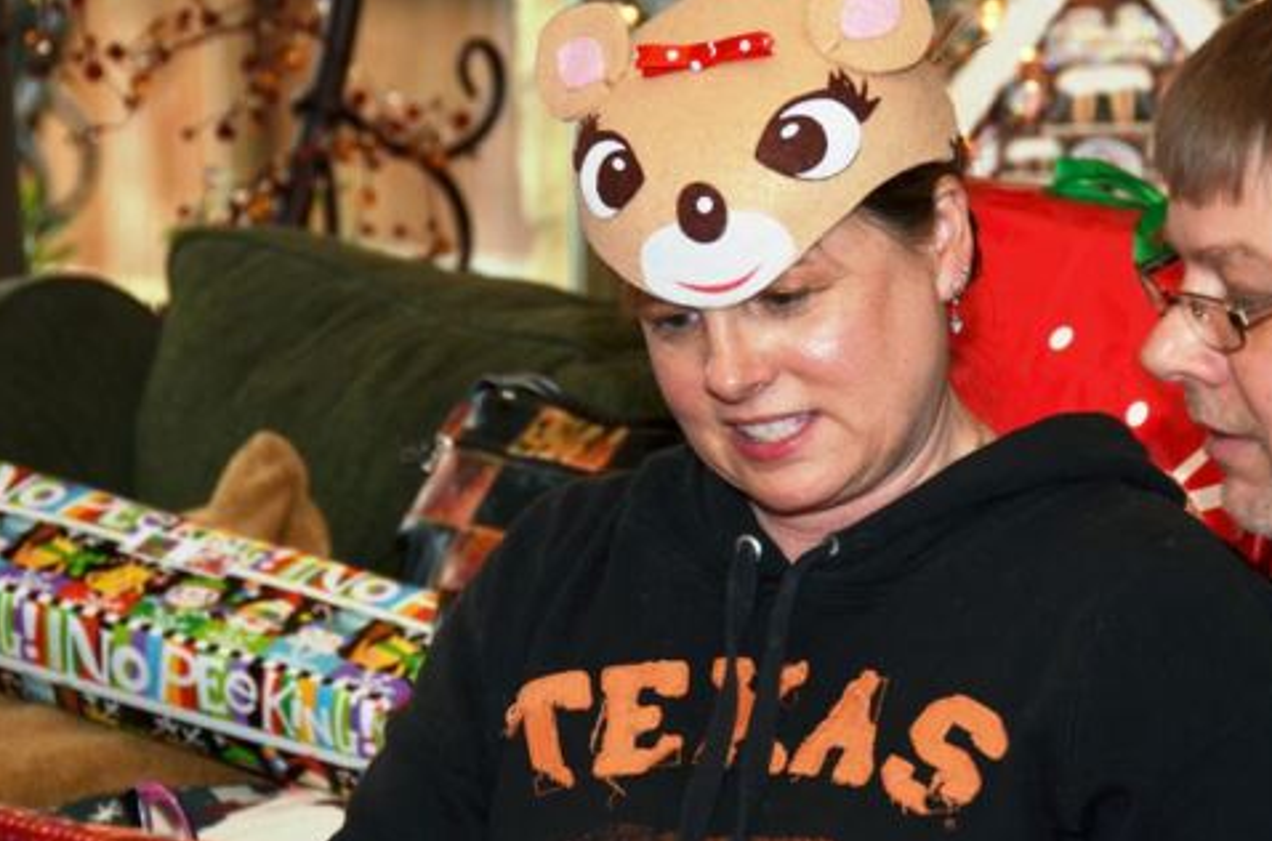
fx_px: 7424
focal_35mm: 211
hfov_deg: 9.8
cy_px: 475
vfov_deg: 6.5
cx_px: 758
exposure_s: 1/60
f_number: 5.3
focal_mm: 105
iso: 100
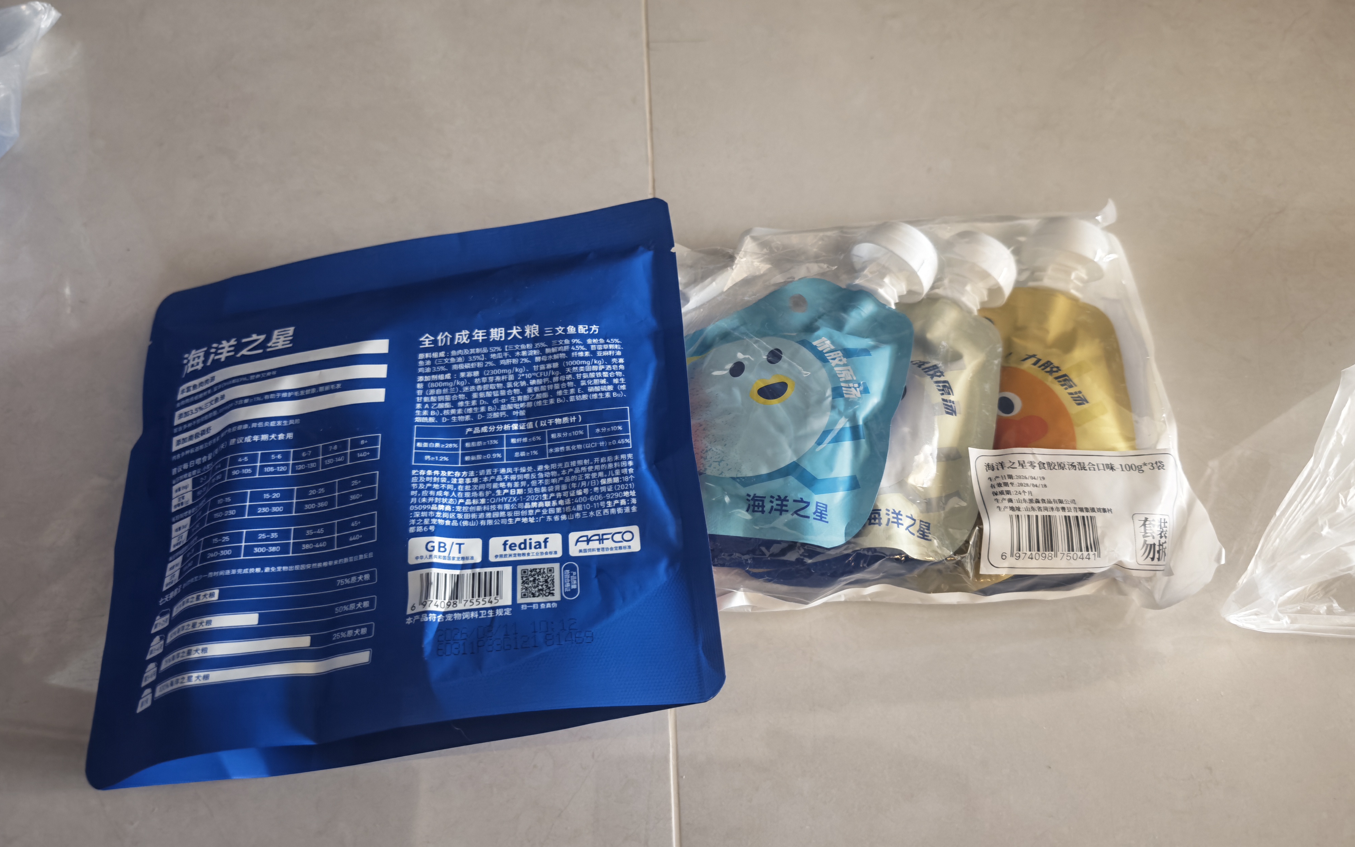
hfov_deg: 72.5
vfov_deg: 49.2
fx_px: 923
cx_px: 677
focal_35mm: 25
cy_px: 382
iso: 1600
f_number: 1.6
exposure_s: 1/50
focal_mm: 6.55
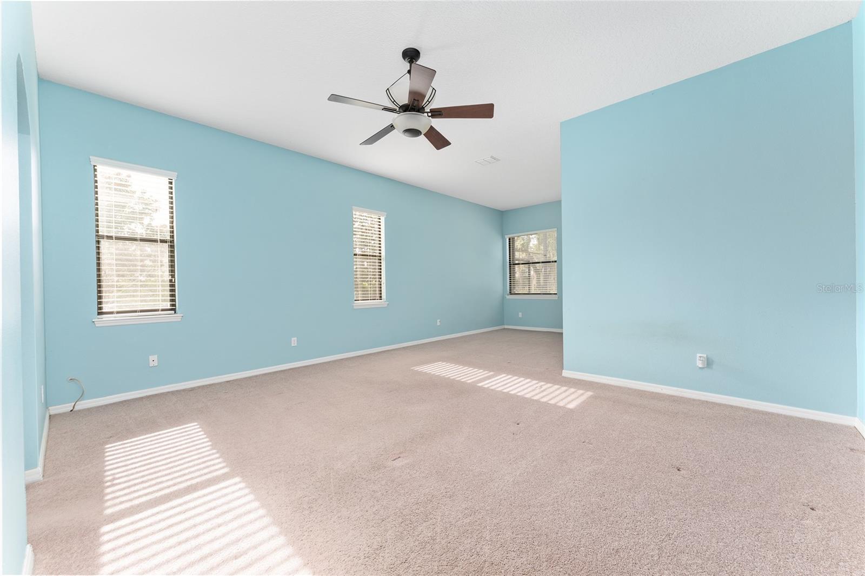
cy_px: 288
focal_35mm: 14
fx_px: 336
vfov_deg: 81.2
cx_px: 432
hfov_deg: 104.3
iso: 160
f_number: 7.1
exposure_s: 1/4
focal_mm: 14
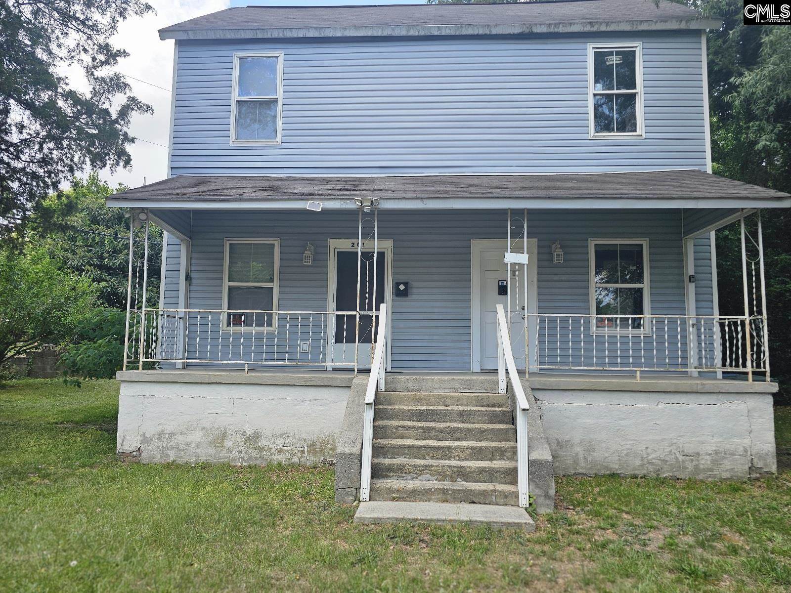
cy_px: 296
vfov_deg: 58.9
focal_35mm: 23
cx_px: 396
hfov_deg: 73.9
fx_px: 526
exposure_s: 1/556
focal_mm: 6.3
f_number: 1.7
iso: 16
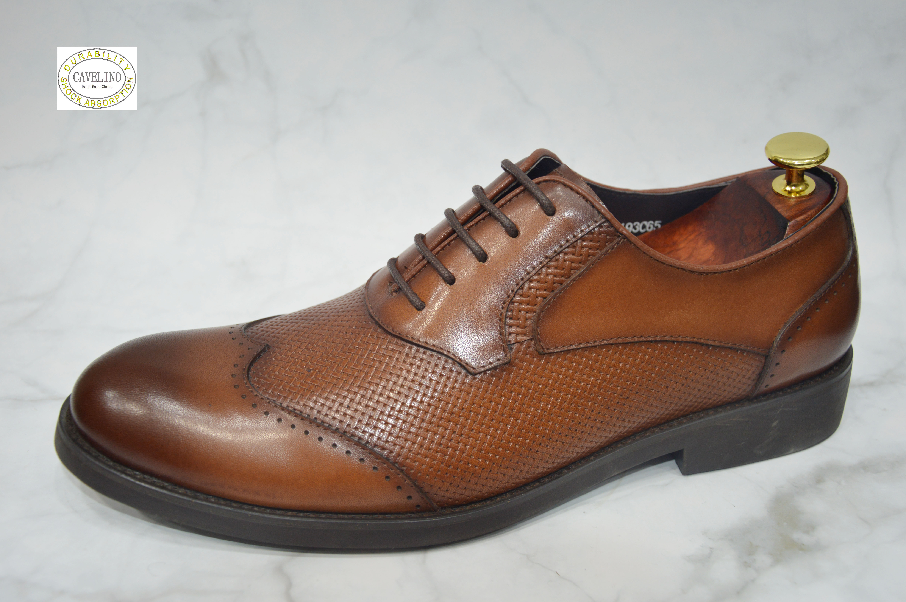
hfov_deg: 51.3
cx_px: 453
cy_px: 301
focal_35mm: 38
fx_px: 943
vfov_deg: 35.4
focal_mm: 25
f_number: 4
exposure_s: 1/80
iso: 400
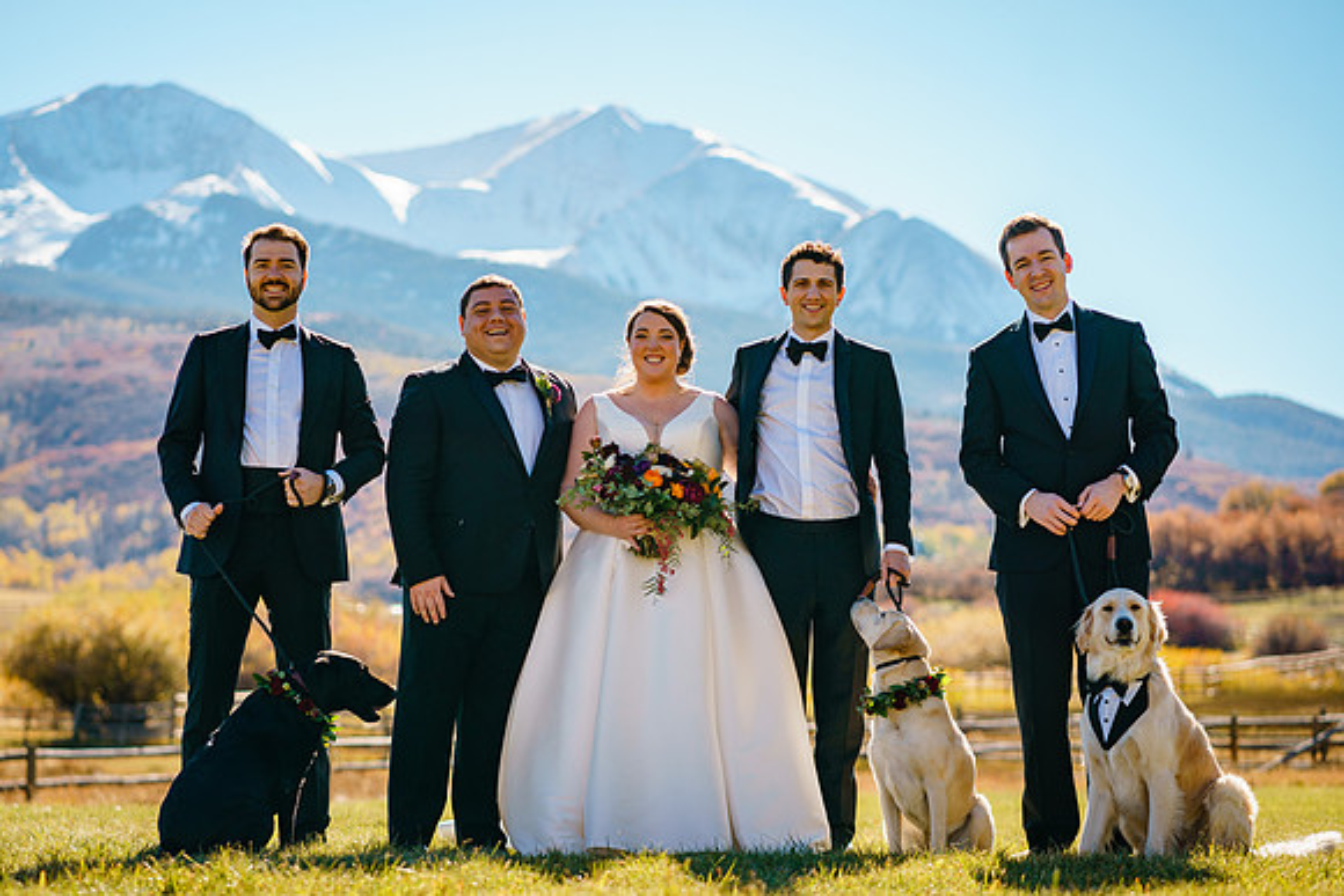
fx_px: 3586
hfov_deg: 21.2
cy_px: 457
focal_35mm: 96
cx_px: 587
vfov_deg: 14.3
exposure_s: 1/3200
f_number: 2.8
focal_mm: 85
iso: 200
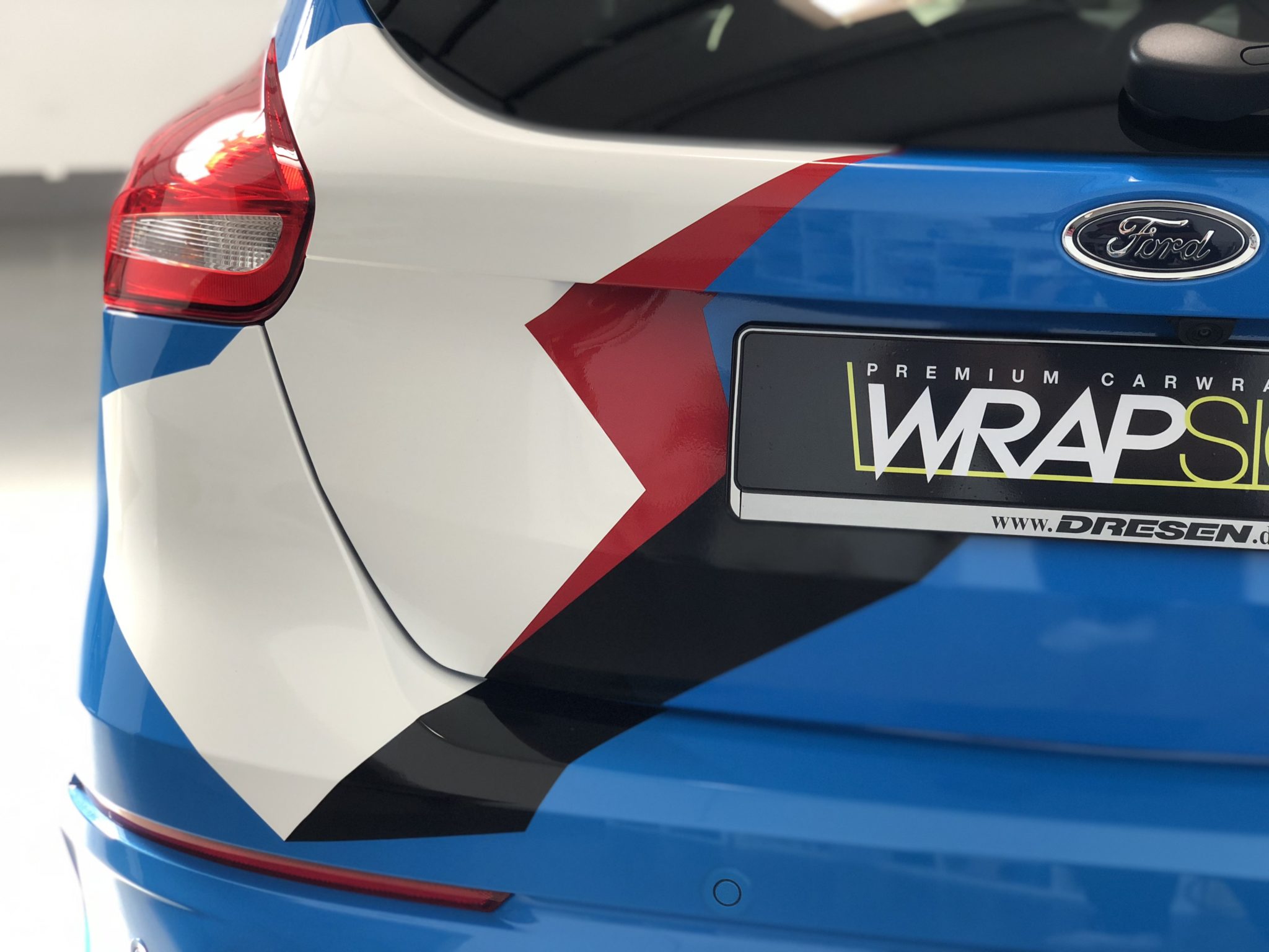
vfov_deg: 28.0
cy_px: 476
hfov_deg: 36.8
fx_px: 1906
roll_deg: -0.3
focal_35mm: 52
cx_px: 634
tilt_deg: -16.2
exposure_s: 1/60
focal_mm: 6
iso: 40
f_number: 2.4
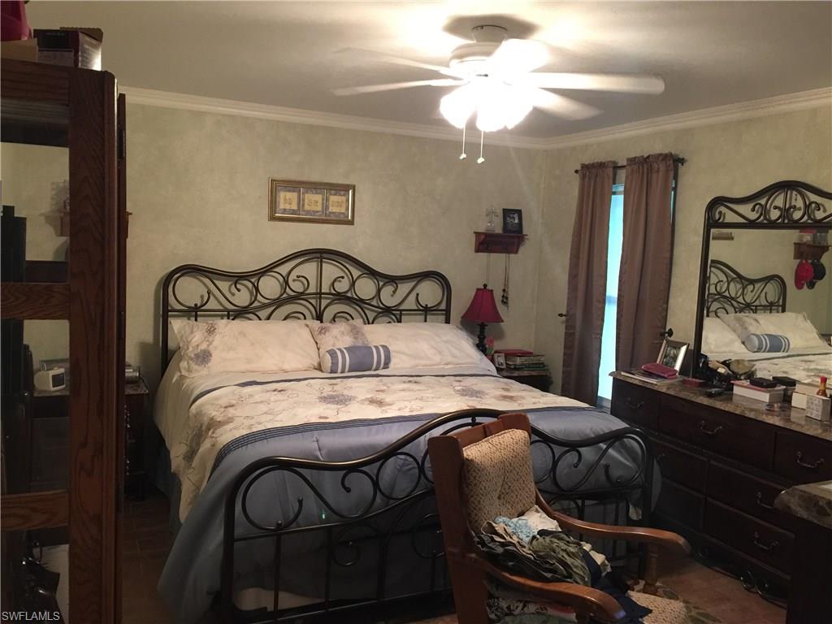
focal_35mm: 29
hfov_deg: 61.7
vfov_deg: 48.2
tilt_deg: -5.9
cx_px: 416
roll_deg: -2.5
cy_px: 312
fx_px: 697
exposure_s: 1/10
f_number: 2.2
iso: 125
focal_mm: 4.15
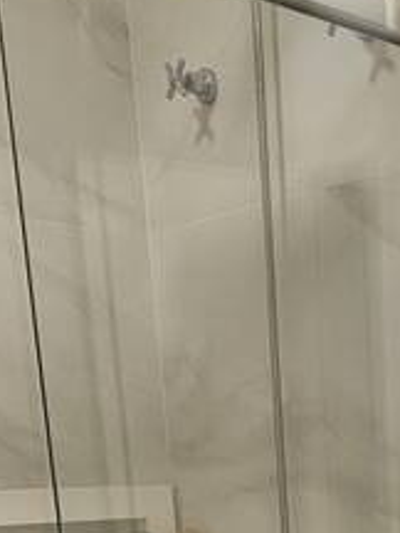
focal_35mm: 65
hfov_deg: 21.1
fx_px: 1001
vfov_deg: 24.0
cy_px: 782
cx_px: 474
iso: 80
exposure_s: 1/60
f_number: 2.2
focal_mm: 2.2
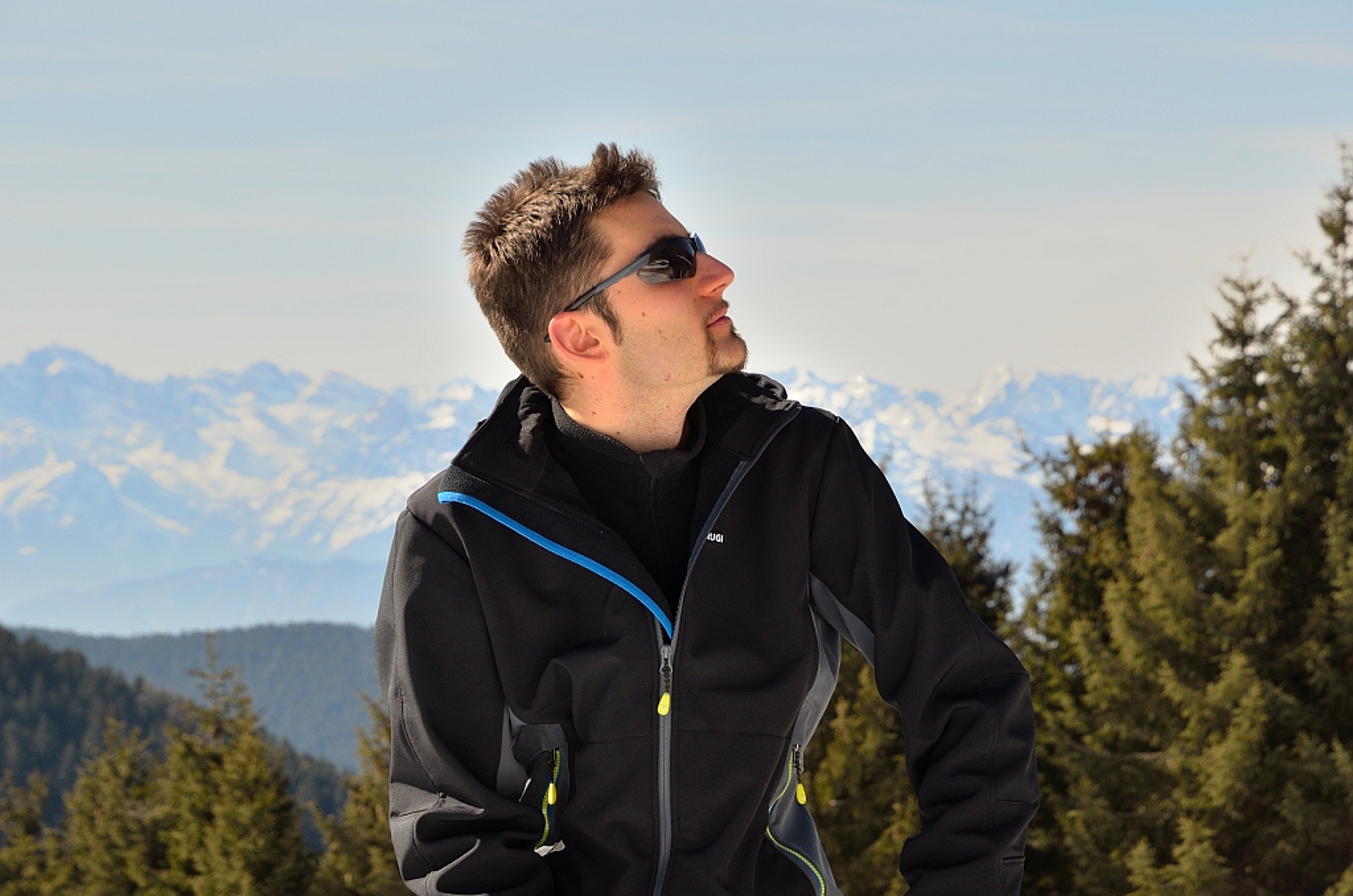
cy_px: 448
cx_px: 676
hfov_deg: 16.1
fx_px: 4781
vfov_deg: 10.7
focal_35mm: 128
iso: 400
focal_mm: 85
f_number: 11
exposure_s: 1/500
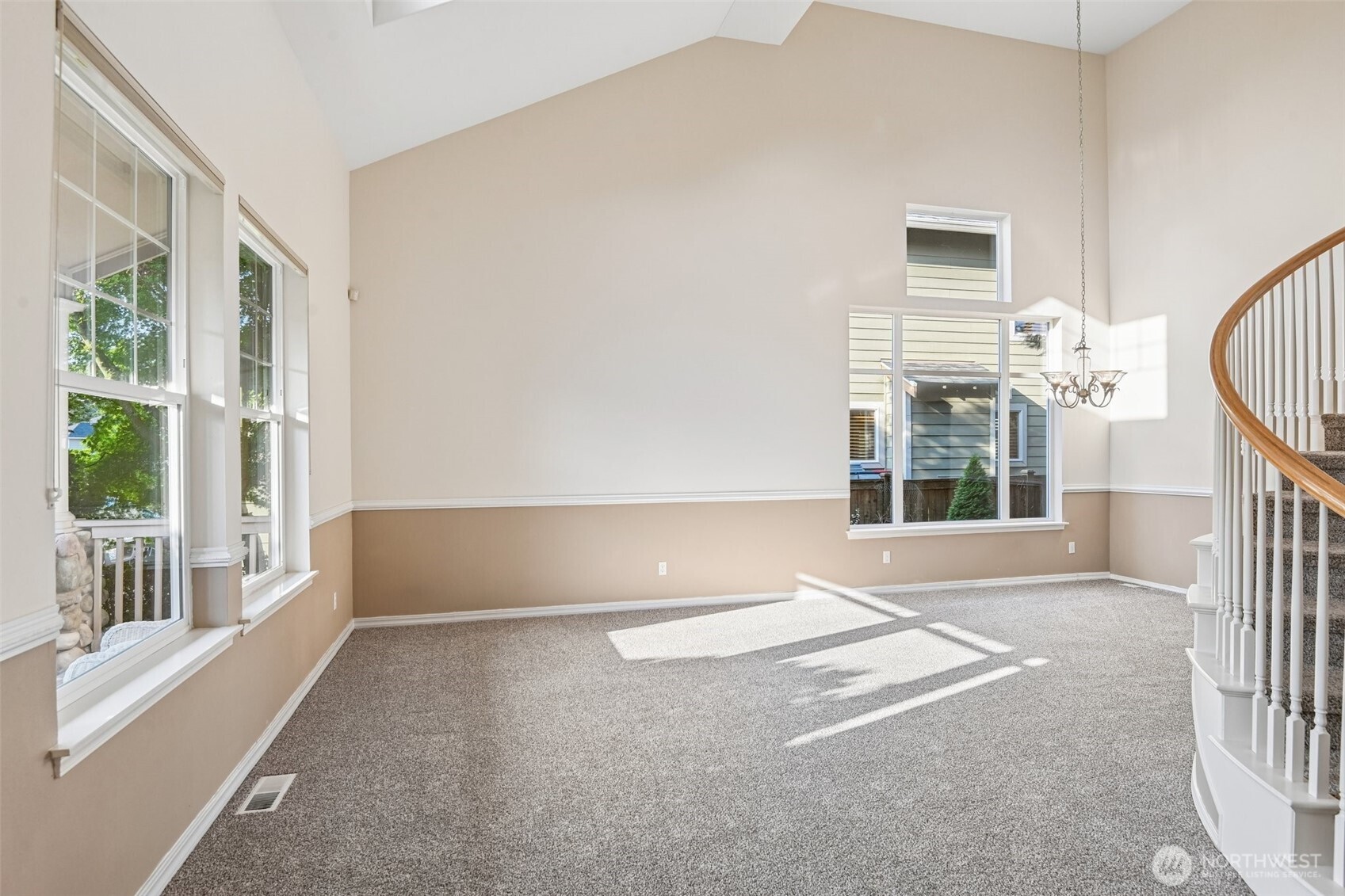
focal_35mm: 19
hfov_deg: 86.9
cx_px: 672
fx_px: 710
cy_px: 448
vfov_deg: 64.5
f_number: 8
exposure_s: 1/160
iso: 400
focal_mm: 19
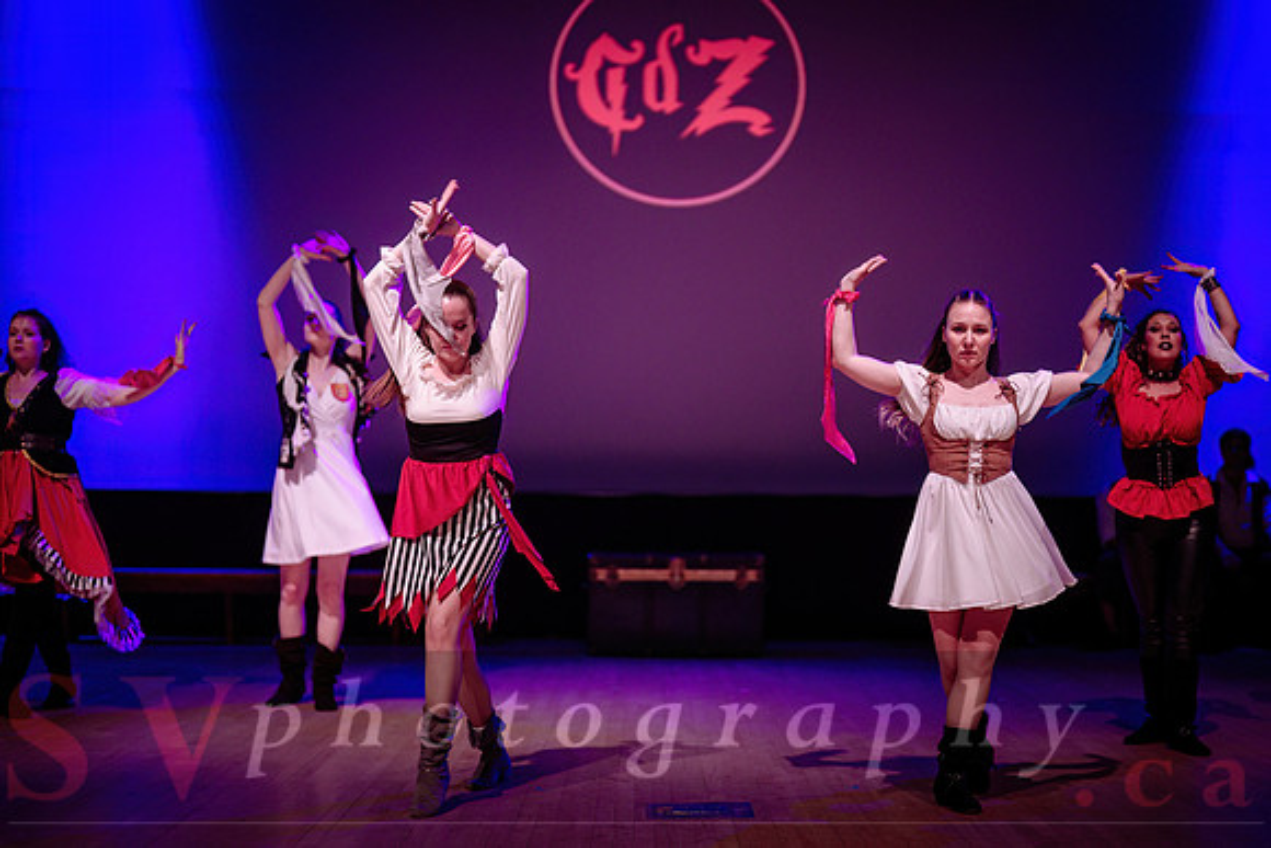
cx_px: 699
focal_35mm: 56
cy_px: 459
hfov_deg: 35.8
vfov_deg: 24.3
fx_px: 1967
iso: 800
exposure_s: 1/250
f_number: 1.2
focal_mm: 50
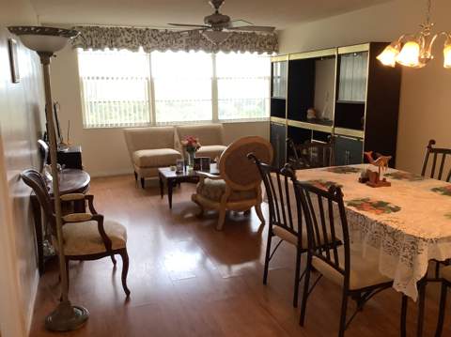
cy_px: 168
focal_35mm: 31
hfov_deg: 58.4
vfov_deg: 45.4
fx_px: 403
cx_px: 226
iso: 160
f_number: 2.4
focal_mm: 3.3
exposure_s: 1/60
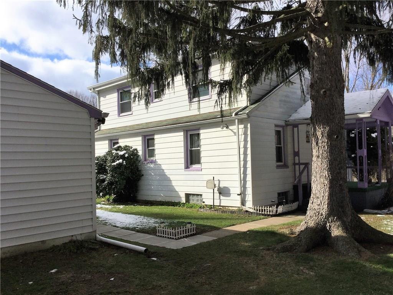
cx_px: 196
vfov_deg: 45.4
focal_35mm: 31
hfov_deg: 58.4
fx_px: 352
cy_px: 148
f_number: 2.4
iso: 25
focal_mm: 3.3
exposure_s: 1/1381
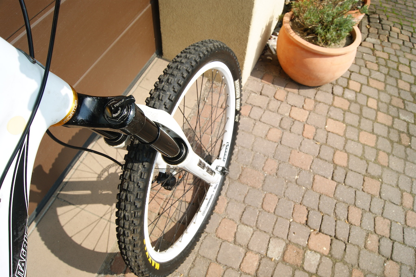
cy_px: 138
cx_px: 208
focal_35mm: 27
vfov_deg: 47.9
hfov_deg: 67.4
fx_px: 312
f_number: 11
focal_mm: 18
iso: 100
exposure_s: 1/100
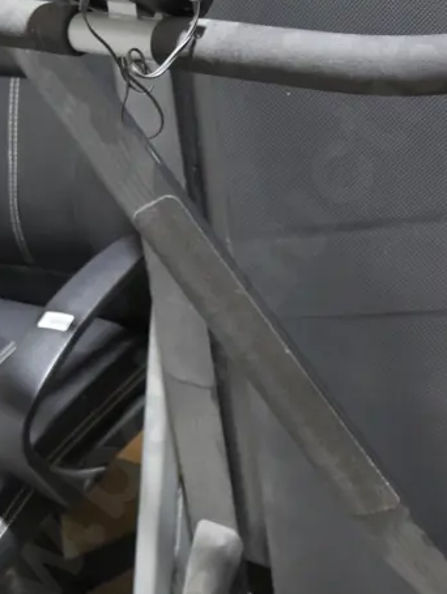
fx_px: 1238
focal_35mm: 72
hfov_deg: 20.4
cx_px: 308
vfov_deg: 26.9
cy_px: 215
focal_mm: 16
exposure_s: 1/60
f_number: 3.6
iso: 1000
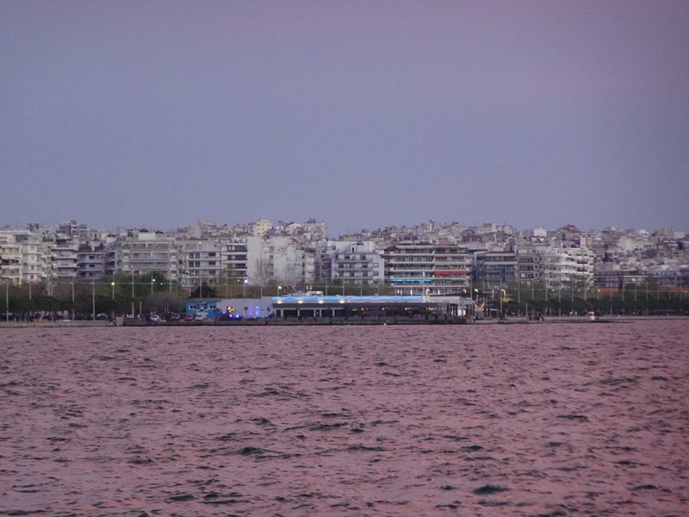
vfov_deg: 4.5
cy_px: 258
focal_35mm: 334
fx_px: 6648
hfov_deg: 5.9
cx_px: 344
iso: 800
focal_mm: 54.2
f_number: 6.3
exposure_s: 1/40
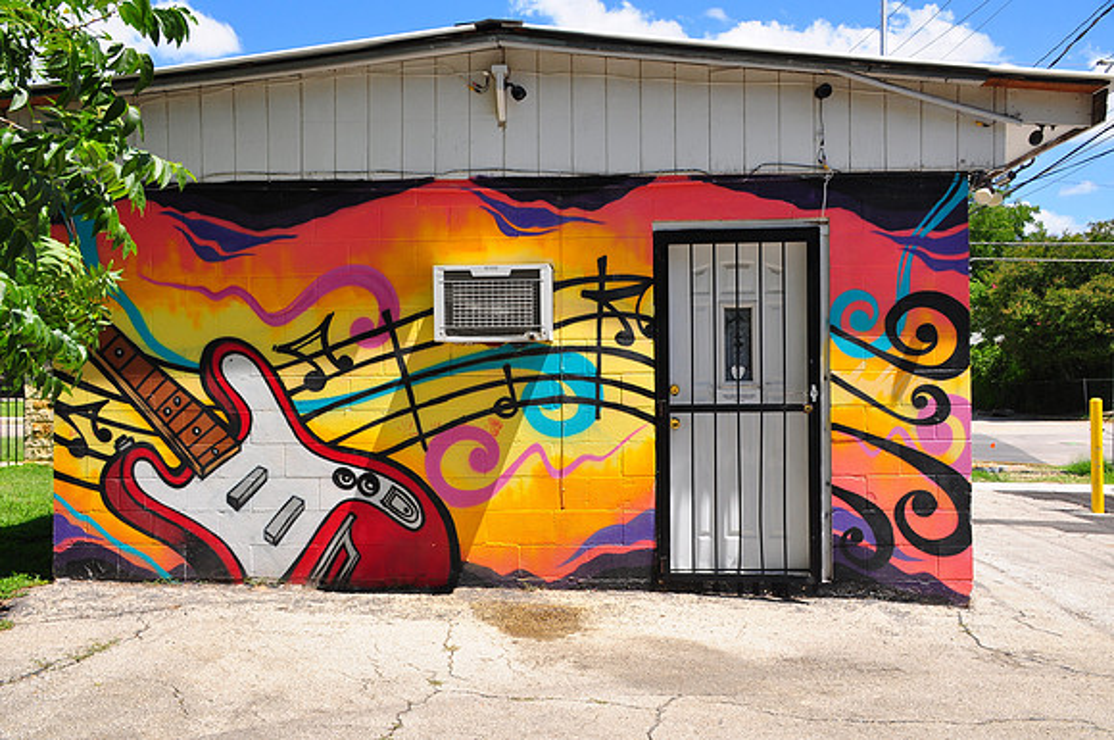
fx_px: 1205
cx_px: 557
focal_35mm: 39
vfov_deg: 34.1
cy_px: 370
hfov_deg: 49.6
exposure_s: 1/125
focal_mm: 26
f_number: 13
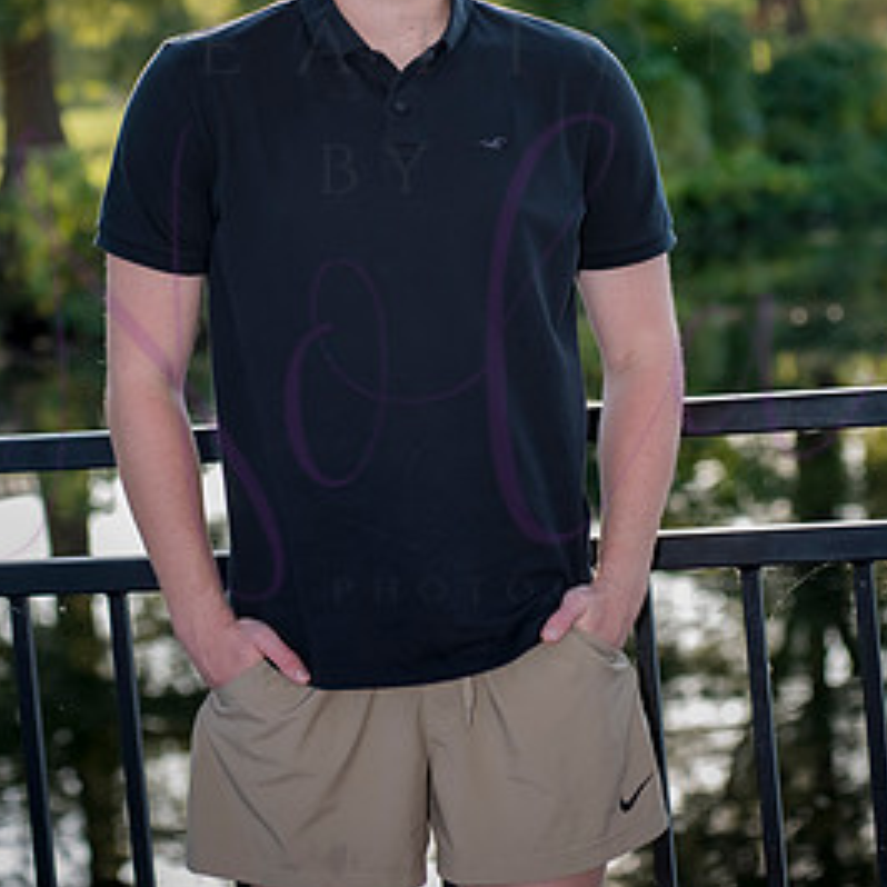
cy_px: 163
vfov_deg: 15.1
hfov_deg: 15.2
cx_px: 420
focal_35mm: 115
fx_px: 3334
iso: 800
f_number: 4.5
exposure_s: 1/640
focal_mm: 80
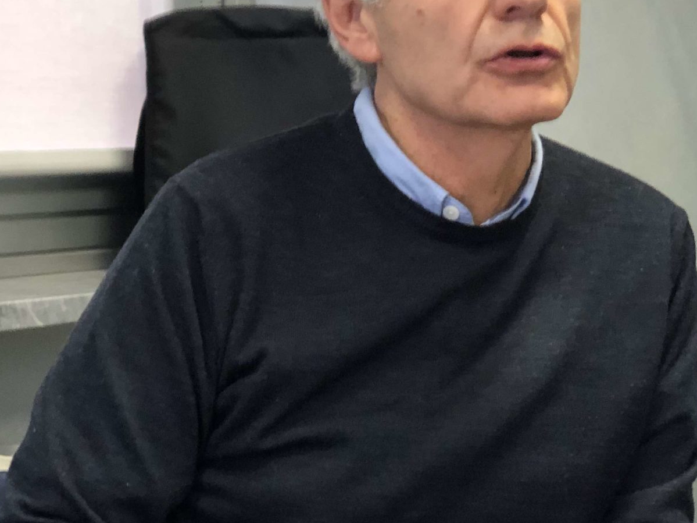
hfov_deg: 17.7
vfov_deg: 13.3
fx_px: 2235
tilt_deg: -0.4
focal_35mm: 111
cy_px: 232
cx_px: 433
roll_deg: +0.6
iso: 160
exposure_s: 1/33
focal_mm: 6
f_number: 2.4
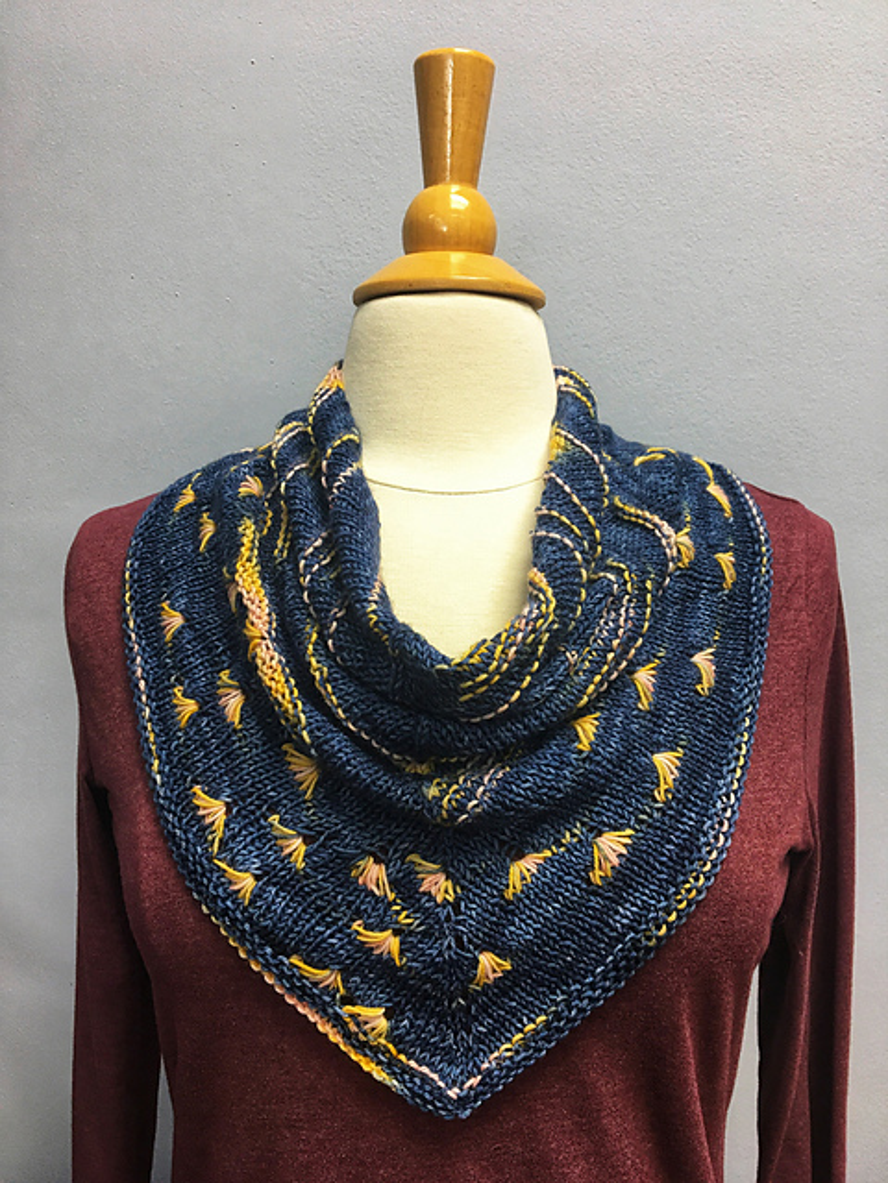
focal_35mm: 29
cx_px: 444
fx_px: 992
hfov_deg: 48.2
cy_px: 592
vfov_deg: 61.7
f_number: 2.2
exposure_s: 1/30
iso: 40
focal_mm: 4.15
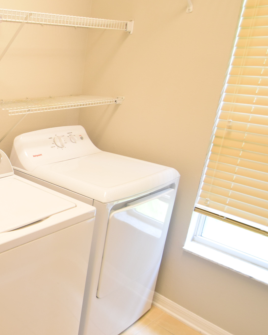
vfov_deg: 57.2
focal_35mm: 31
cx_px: -35
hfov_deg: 38.1
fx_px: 307
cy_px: 167
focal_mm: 10
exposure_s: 1/60
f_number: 4
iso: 800
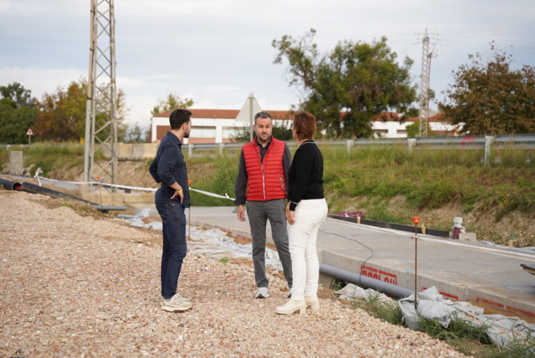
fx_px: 1041
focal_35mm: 70
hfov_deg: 28.8
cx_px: 268
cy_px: 179
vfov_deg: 19.5
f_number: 2.8
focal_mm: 70
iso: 200
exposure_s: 1/1600
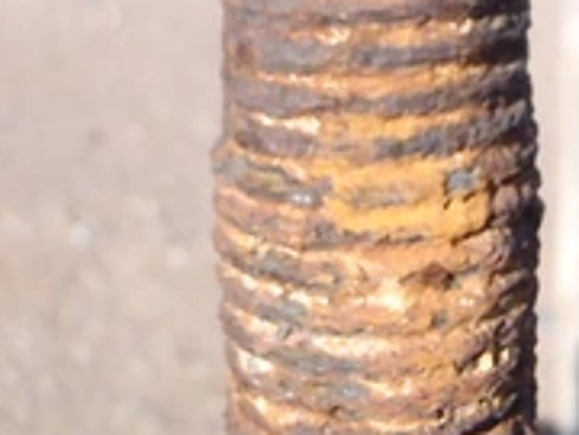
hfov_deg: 23.8
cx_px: 354
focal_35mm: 82
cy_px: -13
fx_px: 1372
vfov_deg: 17.5
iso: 800
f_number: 13
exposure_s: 1/250
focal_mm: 6.64
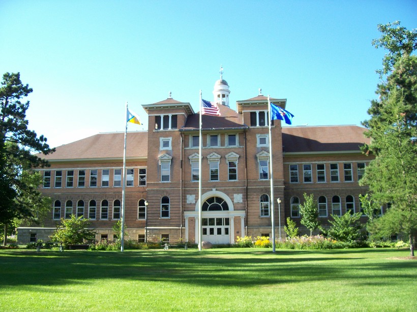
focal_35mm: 34
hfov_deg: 54.0
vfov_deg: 41.8
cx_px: 208
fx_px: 410
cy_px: 156
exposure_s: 1/361
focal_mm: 5.6
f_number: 2.7
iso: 80
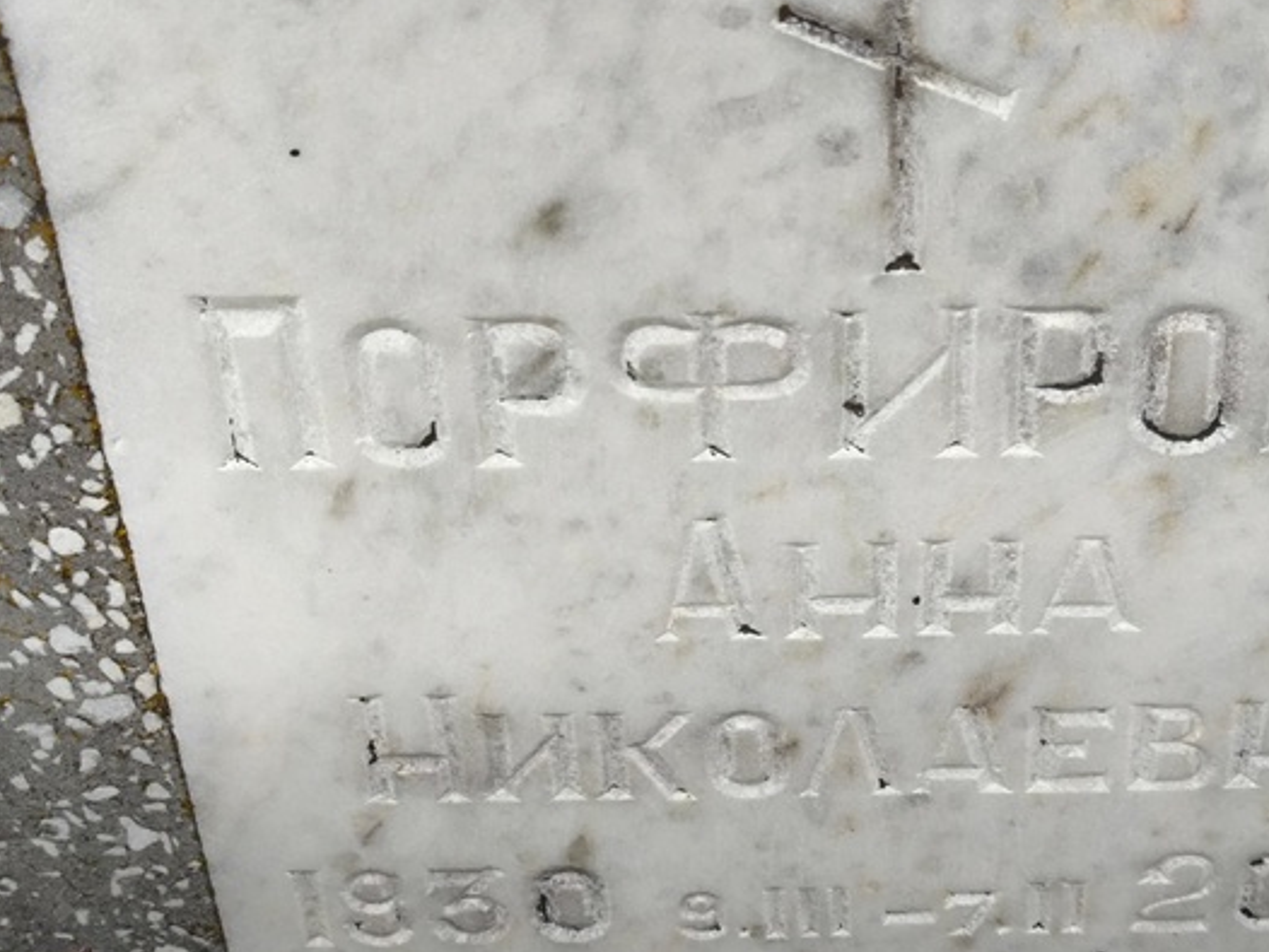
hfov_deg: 25.5
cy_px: 492
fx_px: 2787
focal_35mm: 76
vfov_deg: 19.4
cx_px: 819
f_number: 1.7
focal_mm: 4.71
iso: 80
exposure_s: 1/120
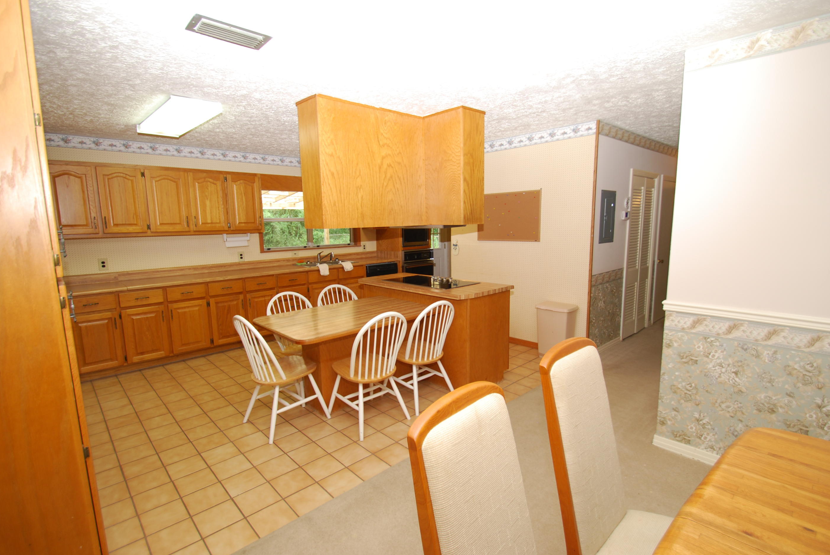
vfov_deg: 73.9
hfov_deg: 96.7
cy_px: 268
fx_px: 369
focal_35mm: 16
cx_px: 410
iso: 200
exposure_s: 1/60
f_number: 4
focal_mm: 10
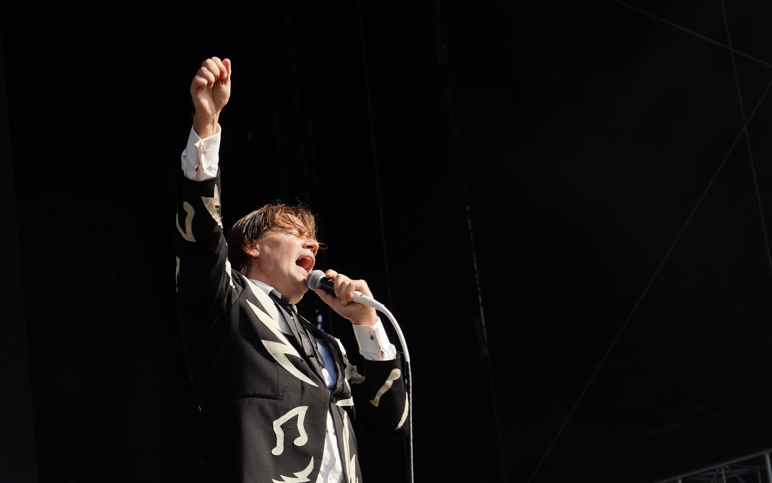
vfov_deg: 12.1
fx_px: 2272
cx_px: 291
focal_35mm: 108
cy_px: 348
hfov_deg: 19.2
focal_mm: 66
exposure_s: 1/320
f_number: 8
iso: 100
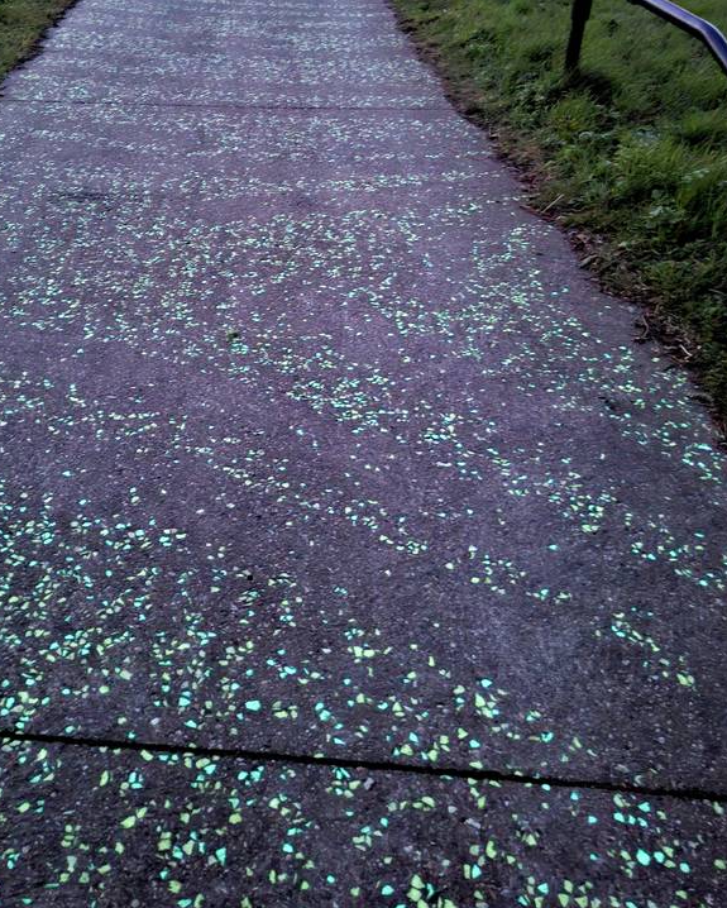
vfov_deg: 54.5
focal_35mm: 32
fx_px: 860
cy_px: 302
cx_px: 267
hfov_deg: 45.4
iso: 2000
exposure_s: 1/6
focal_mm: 5.54
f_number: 1.8
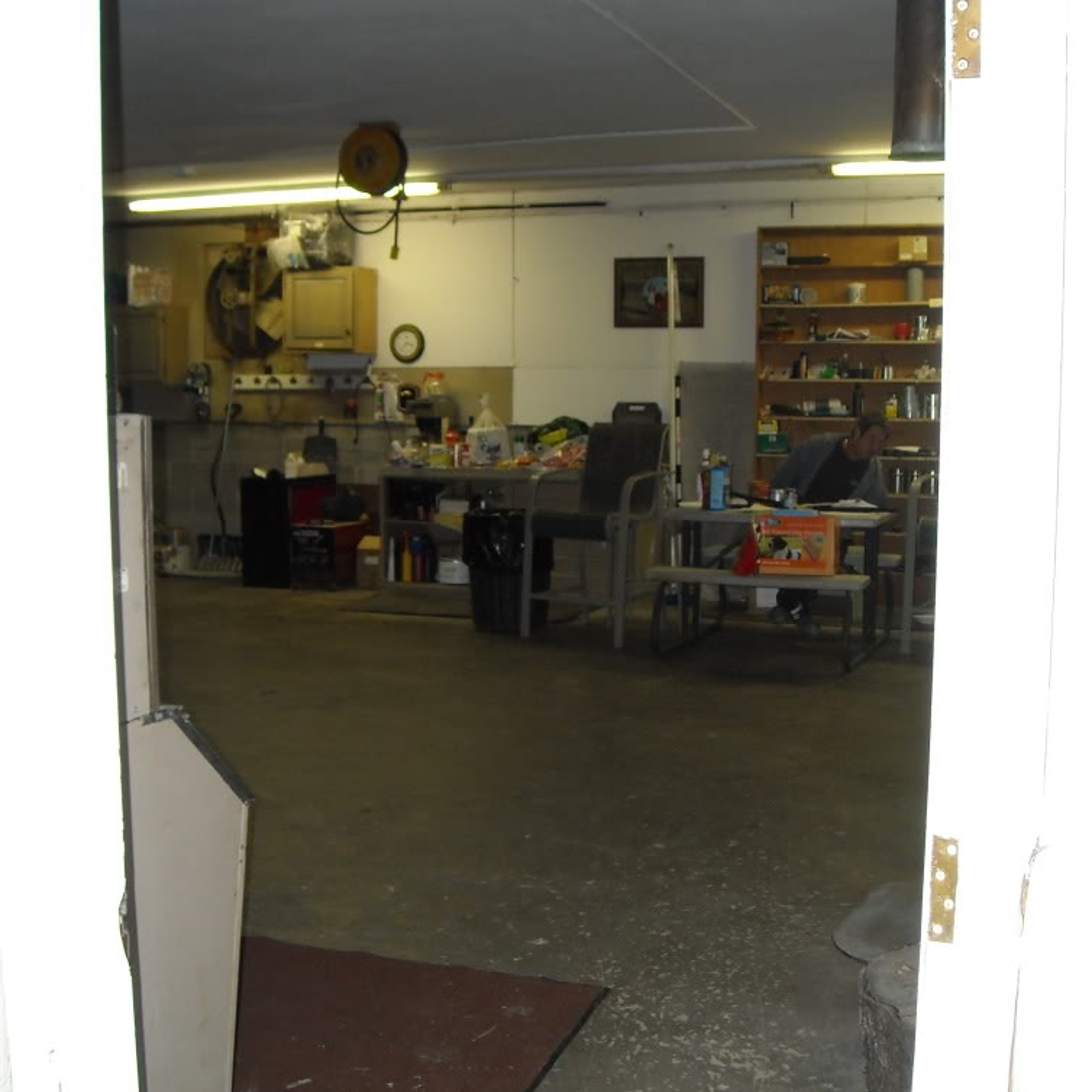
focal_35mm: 42
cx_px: 545
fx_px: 1499
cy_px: 578
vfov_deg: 40.0
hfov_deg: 40.0
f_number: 2.8
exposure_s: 1/60
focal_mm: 5.7
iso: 200
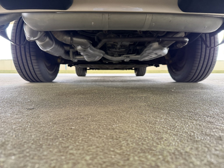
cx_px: 112
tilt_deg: -3.8
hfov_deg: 71.6
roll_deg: +0.4
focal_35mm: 24
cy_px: 84
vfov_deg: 56.8
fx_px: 155
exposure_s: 1/60
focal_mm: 6.76
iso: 250
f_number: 1.78
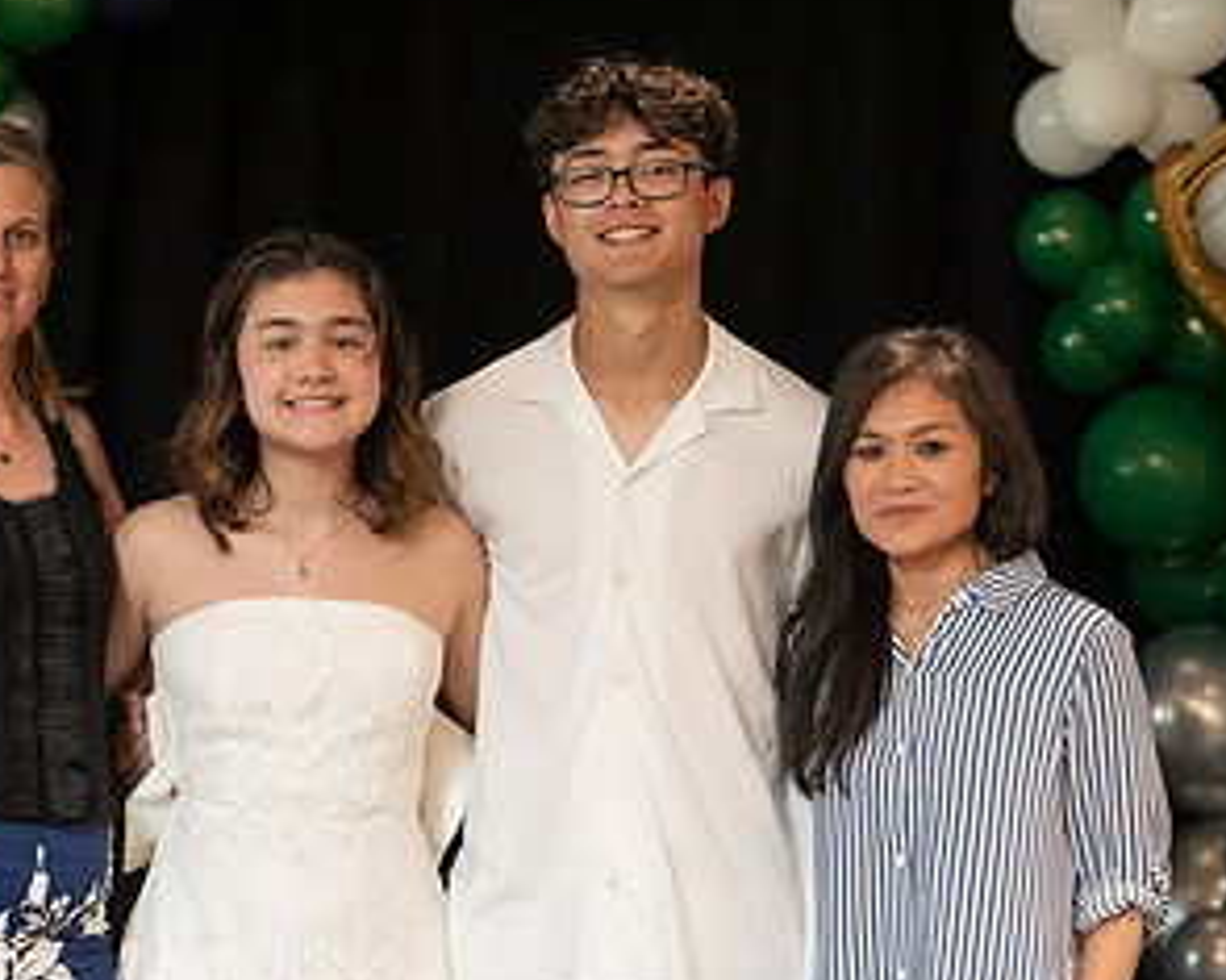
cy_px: 638
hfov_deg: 17.8
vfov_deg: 14.2
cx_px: 448
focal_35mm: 108
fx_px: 3917
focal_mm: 50
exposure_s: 1/320
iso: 1600
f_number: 1.2
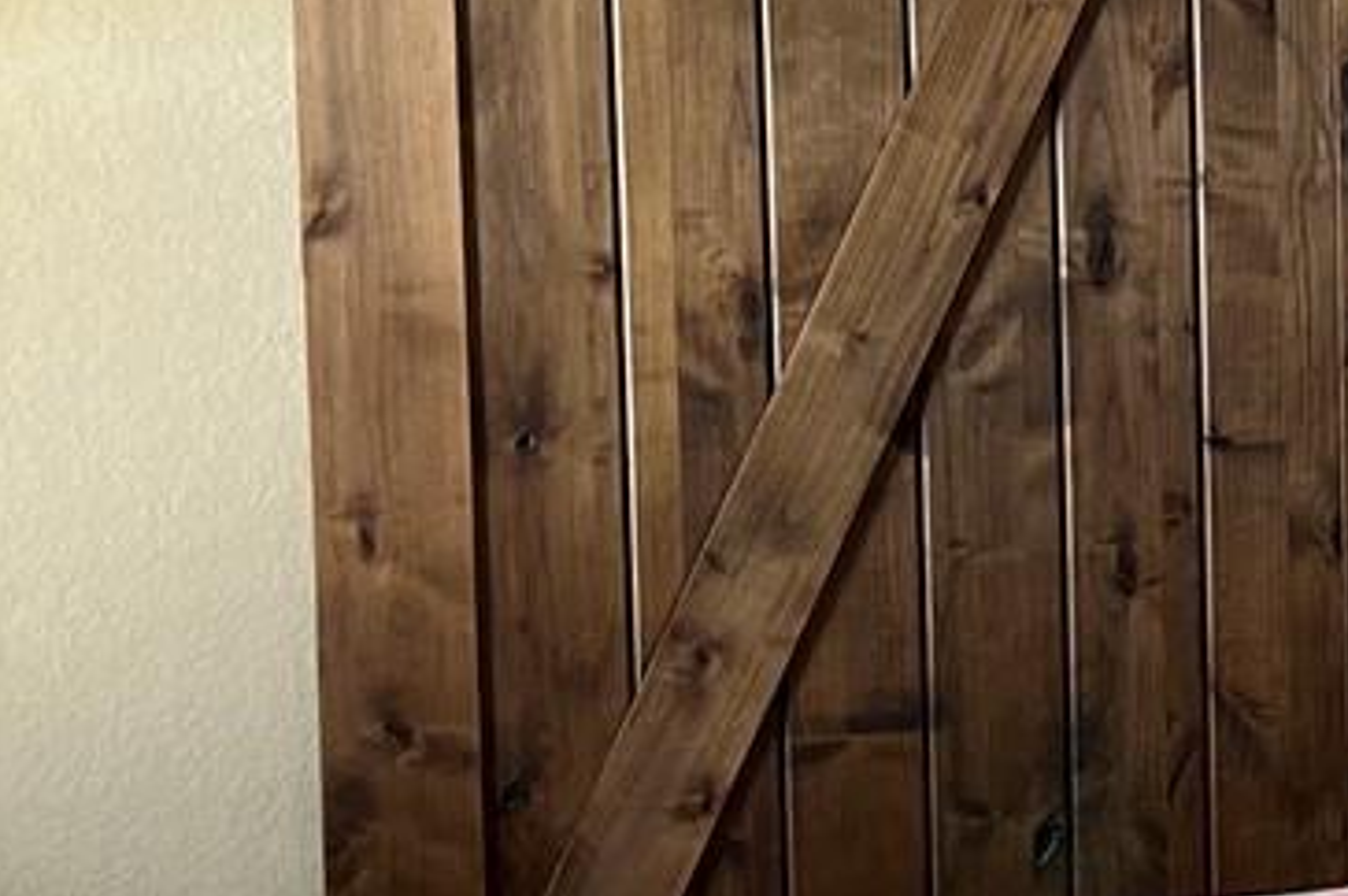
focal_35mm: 119
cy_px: 367
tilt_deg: -5.3
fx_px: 4452
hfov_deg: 16.2
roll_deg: -0.3
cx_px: 1818
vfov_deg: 11.5
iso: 320
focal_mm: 5.7
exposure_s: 1/60
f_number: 1.5
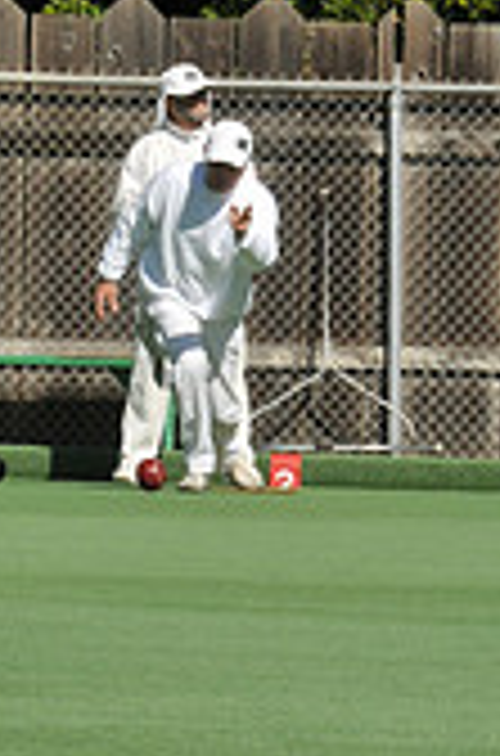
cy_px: 742
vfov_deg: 5.3
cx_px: 146
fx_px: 8148
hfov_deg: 3.5
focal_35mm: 389
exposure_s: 1/125
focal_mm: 75
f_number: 22
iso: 200
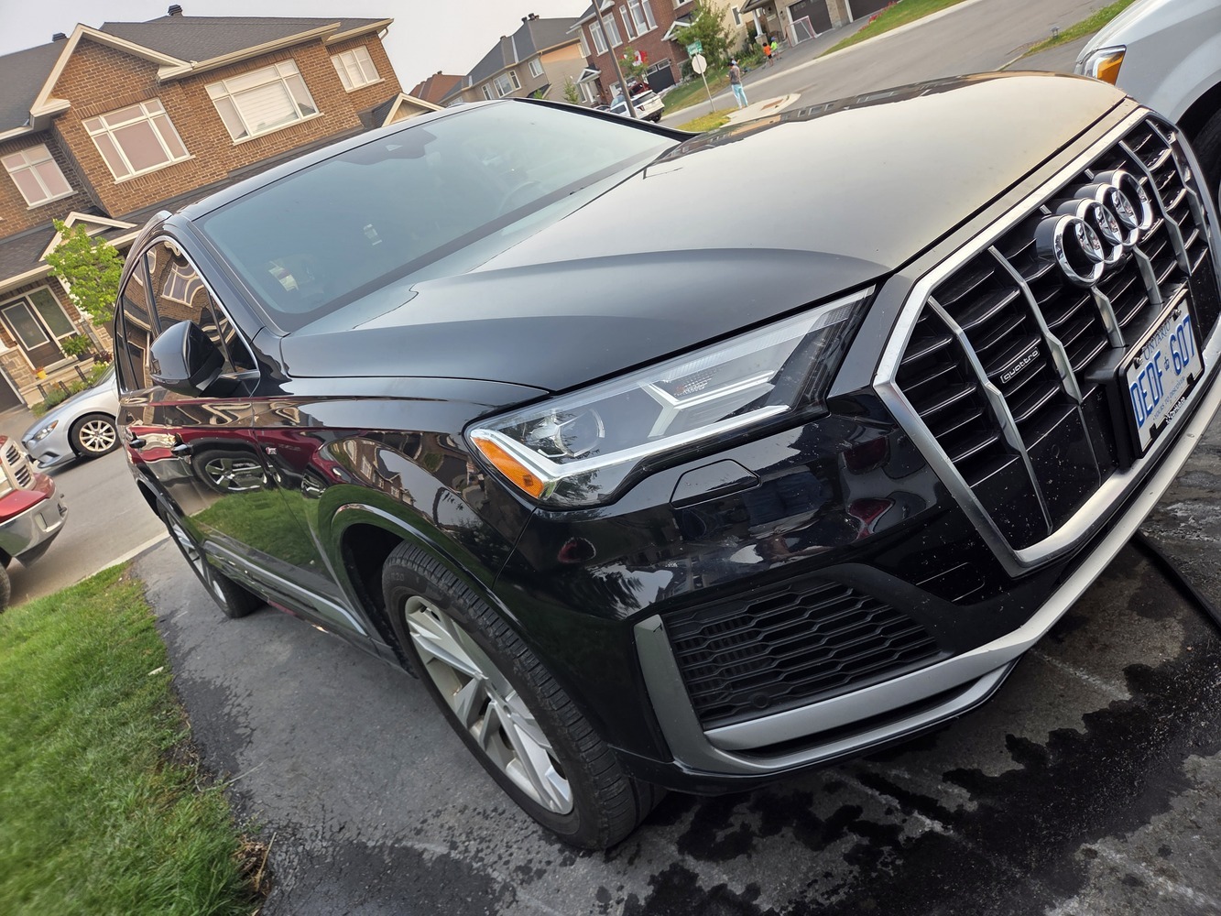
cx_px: 610
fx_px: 811
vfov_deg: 58.9
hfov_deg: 73.9
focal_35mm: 23
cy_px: 458
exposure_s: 1/668
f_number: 1.8
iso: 80
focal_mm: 5.4
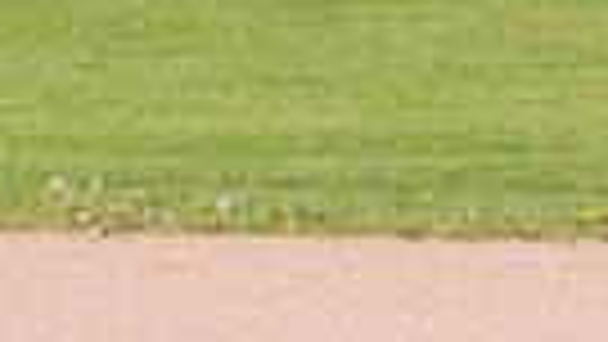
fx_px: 16786
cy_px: 140
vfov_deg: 1.2
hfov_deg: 2.1
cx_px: 1090
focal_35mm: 1041
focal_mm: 155
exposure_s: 1/1600
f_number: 5.6
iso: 400
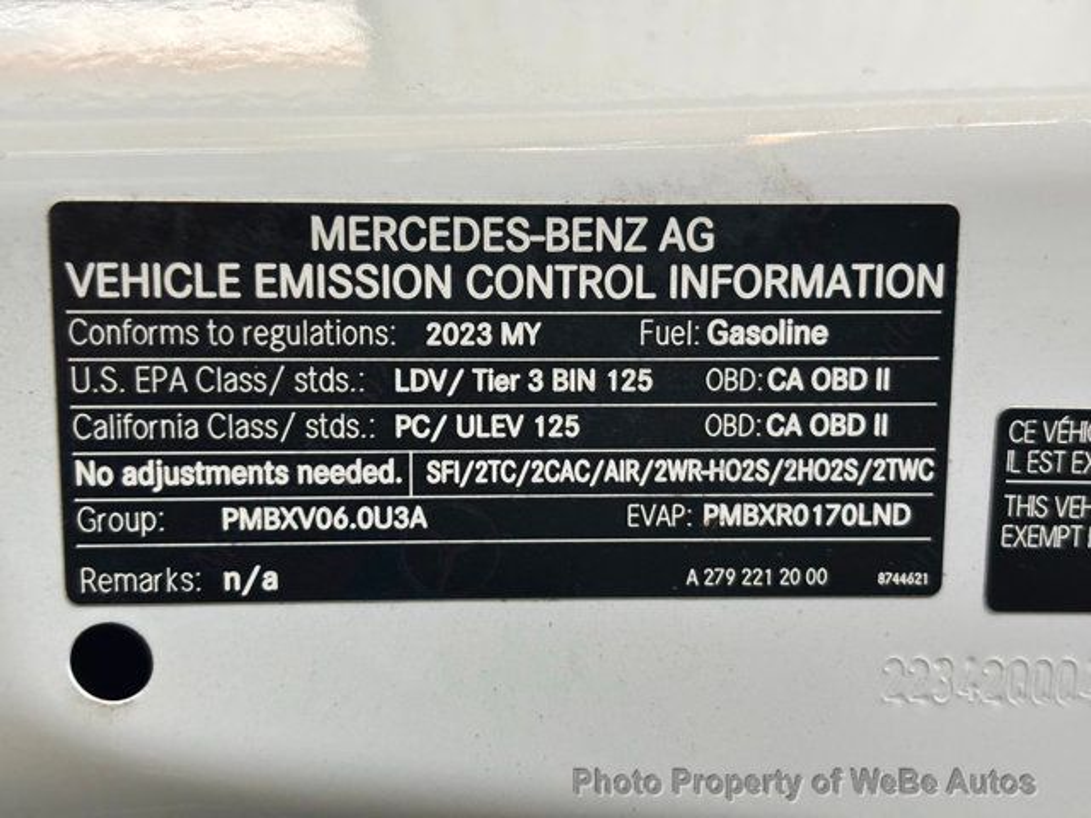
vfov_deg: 28.0
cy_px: 409
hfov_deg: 36.8
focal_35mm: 52
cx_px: 546
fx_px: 1639
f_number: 1.6
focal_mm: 5.96
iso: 100
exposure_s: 1/60
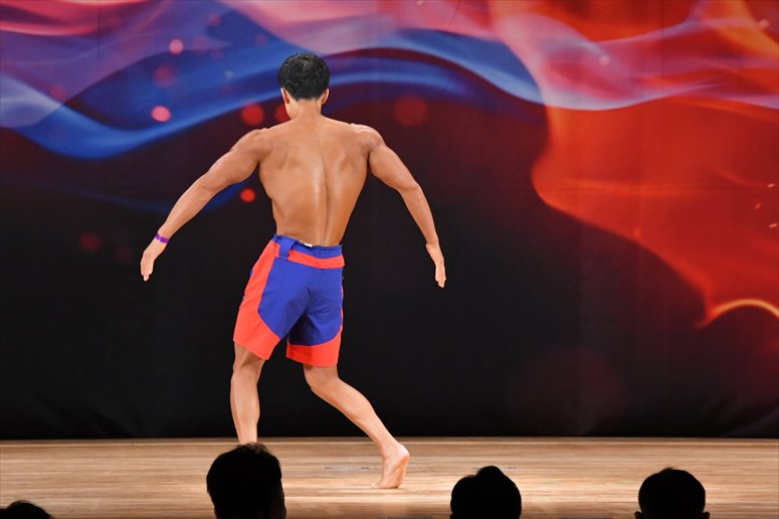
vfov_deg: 5.4
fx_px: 5515
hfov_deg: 8.1
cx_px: 390
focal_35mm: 255
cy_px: 260
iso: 3200
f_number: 5.6
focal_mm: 170
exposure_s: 1/400
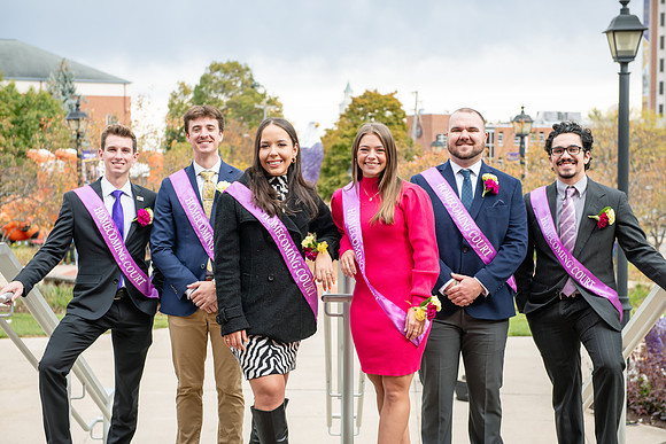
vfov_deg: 21.9
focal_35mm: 62
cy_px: 222
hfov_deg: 32.4
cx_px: 333
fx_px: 1147
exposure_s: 1/400
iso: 200
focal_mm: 62
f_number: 4.5
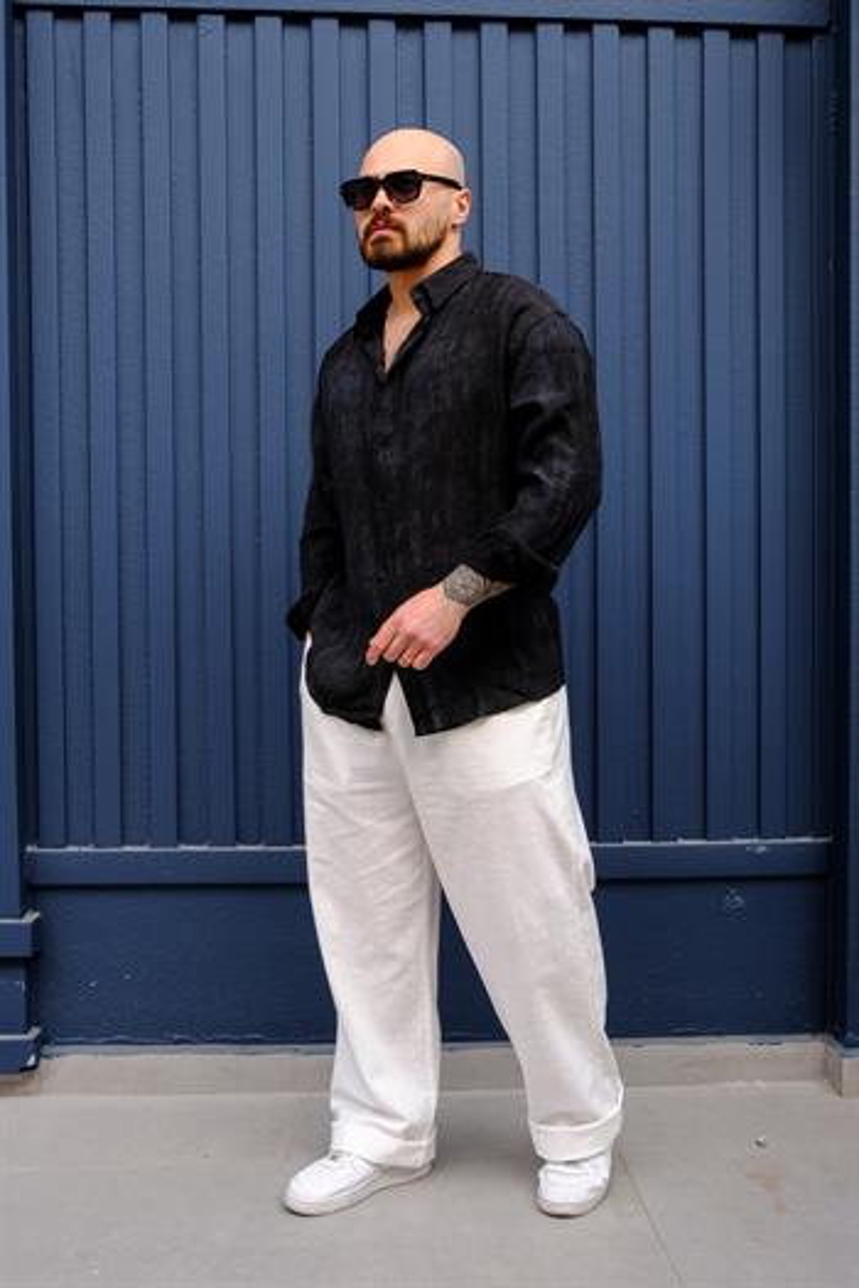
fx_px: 1360
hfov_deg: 35.1
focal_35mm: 38
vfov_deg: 50.7
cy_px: 644
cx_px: 430
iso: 320
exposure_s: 1/30
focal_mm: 25.4
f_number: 11
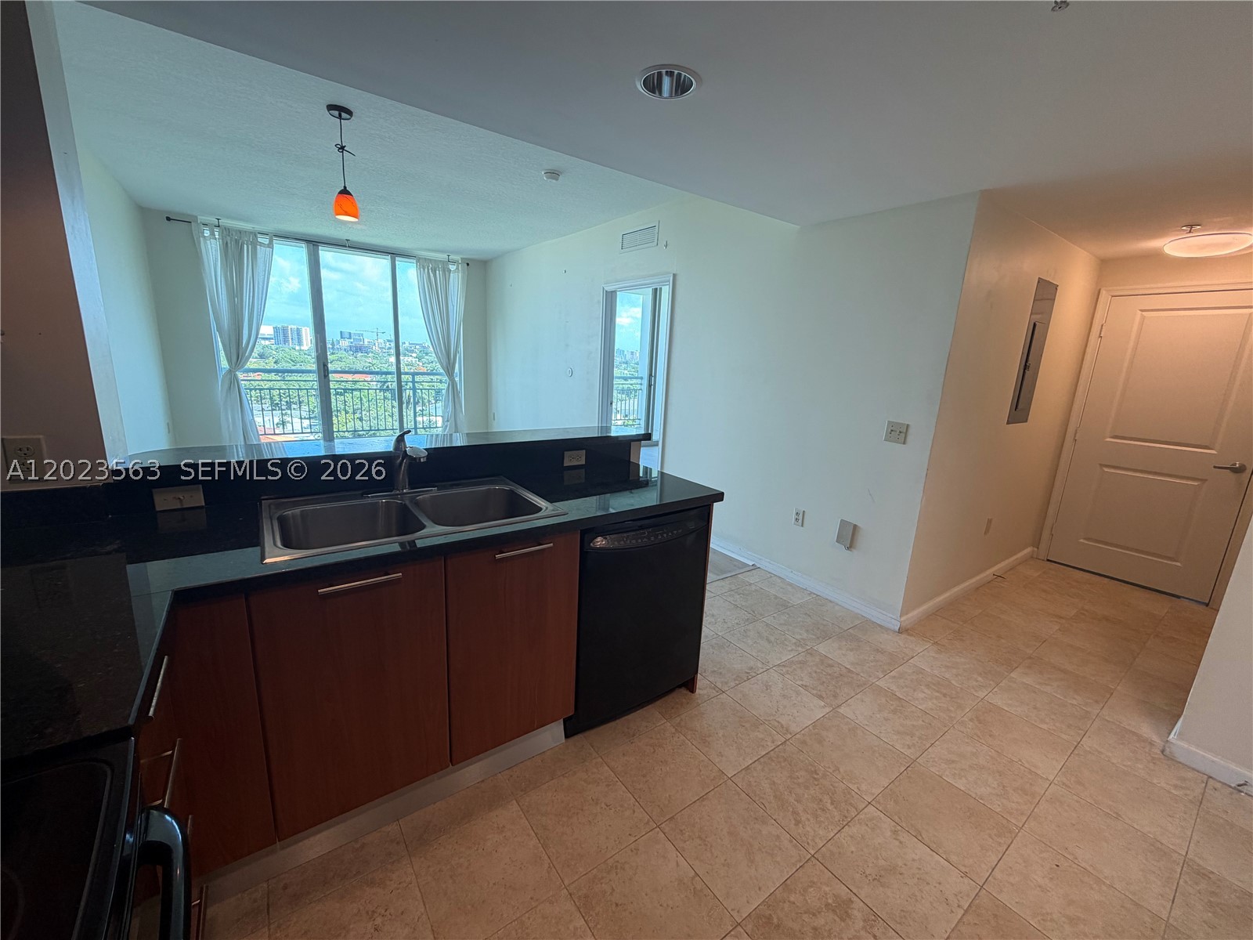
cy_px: 470
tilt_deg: -13.6
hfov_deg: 102.1
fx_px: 507
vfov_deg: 85.7
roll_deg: -3.1
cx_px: 626
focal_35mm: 14
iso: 80
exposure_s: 1/120
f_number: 2.2
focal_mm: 2.22
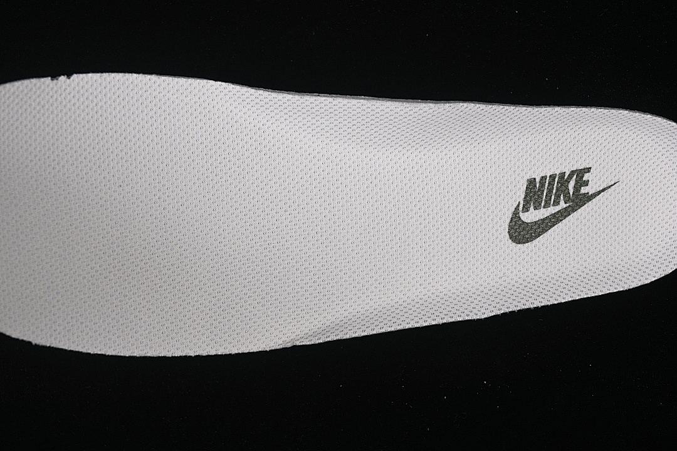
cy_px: 226
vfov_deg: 18.2
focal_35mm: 75
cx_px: 338
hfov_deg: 27.0
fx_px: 1410
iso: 160
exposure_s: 1/80
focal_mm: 50
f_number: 7.1
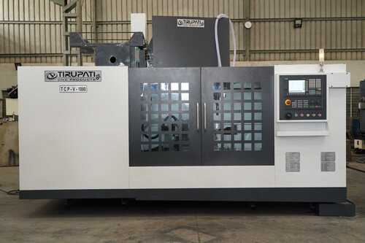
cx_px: 182
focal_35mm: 35
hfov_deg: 54.5
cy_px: 122
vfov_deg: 37.8
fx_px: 355
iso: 3200
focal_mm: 35
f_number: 7.1
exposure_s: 1/125
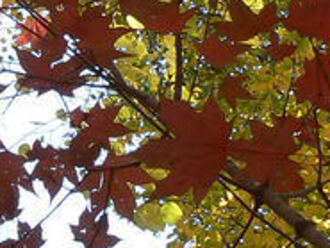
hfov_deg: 10.4
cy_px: 95
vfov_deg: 8.5
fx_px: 1669
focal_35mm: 175
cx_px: -334
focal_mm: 6
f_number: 8
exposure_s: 1/50
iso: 80
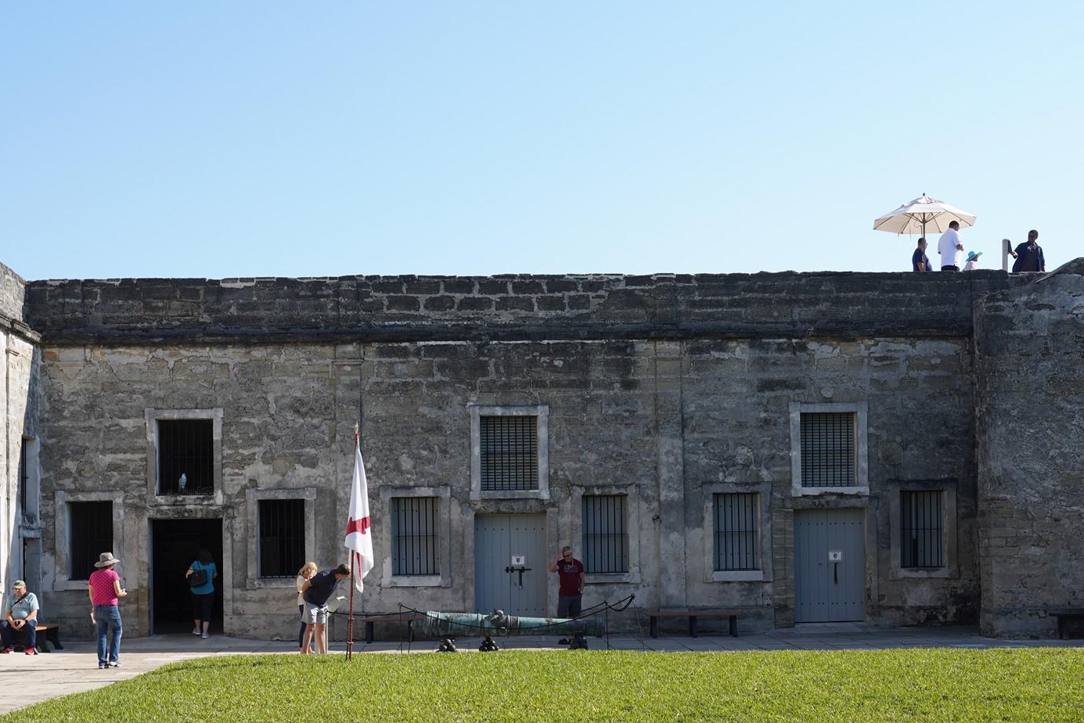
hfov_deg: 38.2
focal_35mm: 52
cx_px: 546
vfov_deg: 25.8
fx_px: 1566
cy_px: 510
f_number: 11
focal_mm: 36
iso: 100
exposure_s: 1/100
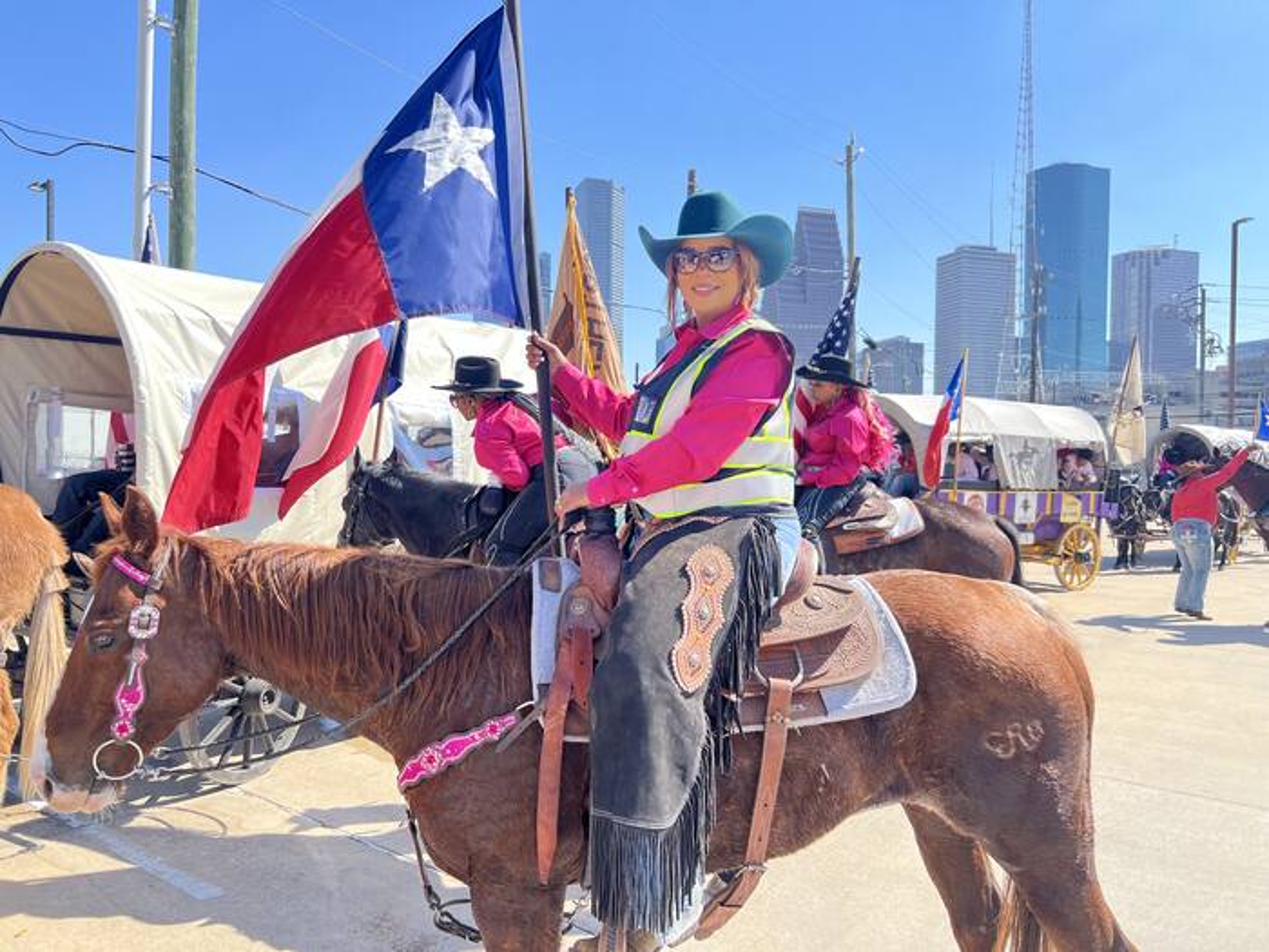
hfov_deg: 67.3
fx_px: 953
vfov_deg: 53.1
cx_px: 634
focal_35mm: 26
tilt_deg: -1.3
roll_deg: -0.9
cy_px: 476
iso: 50
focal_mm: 5.7
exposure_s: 1/991
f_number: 1.5
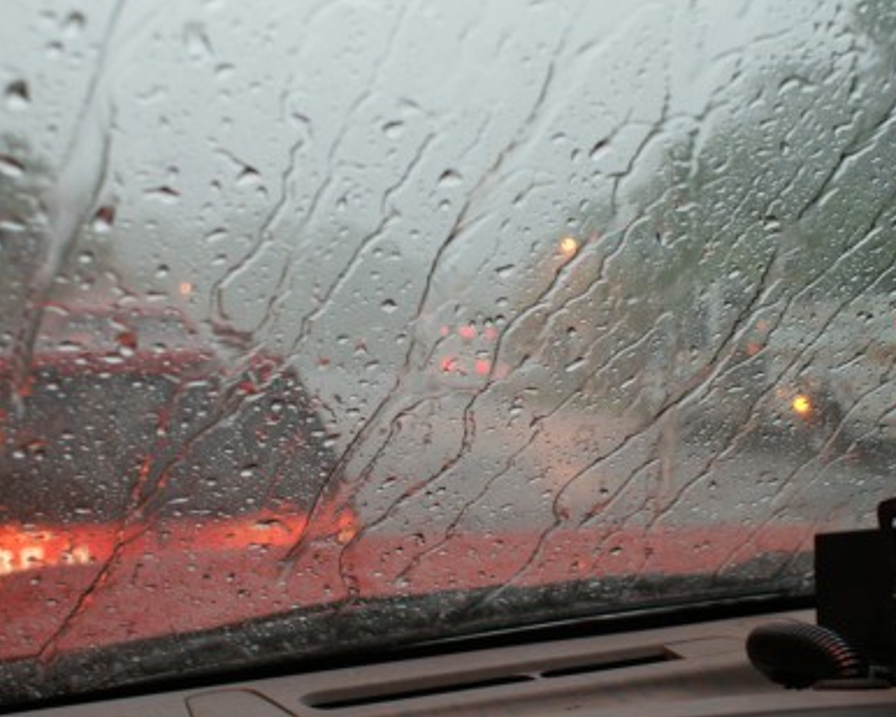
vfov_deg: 35.6
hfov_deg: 43.8
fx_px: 1114
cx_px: 478
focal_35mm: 42
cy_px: 297
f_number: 3.5
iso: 320
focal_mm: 18
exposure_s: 1/30
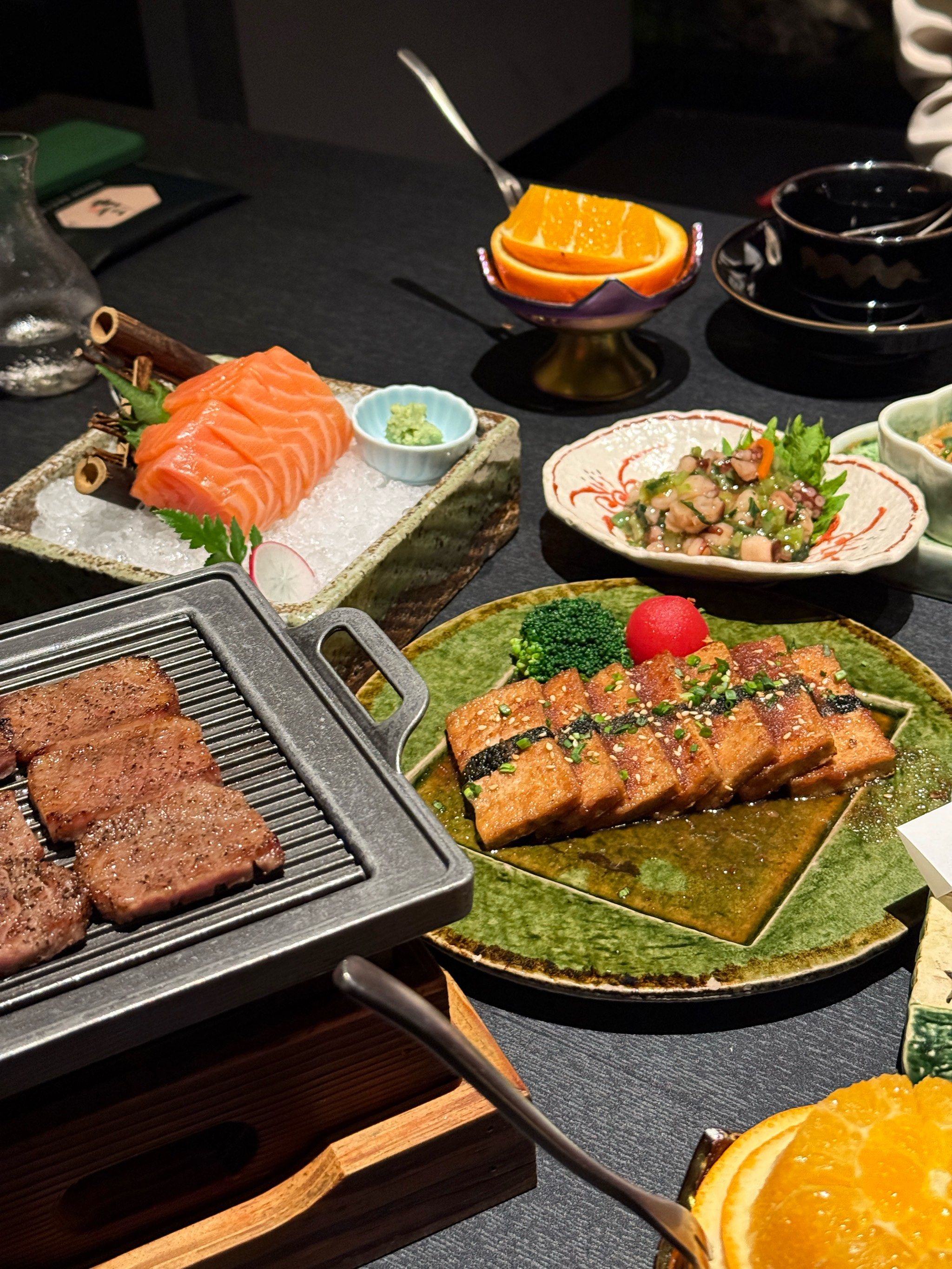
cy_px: 634
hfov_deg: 30.3
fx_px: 1760
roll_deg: +4.5
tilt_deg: -33.9
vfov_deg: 39.7
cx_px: 476
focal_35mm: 48
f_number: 1.78
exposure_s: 1/37
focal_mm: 6.76
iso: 500
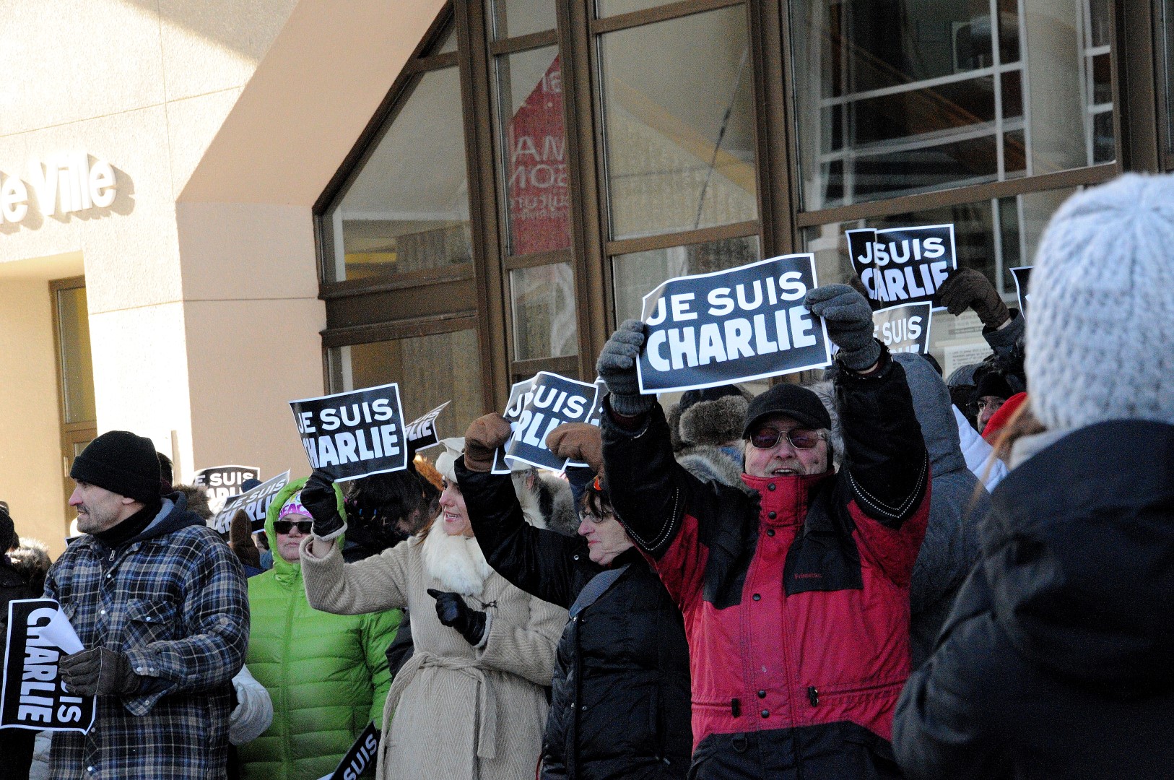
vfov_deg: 11.4
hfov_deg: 17.1
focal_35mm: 120
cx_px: 587
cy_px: 390
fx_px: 3909
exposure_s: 1/400
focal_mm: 80
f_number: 10
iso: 3200
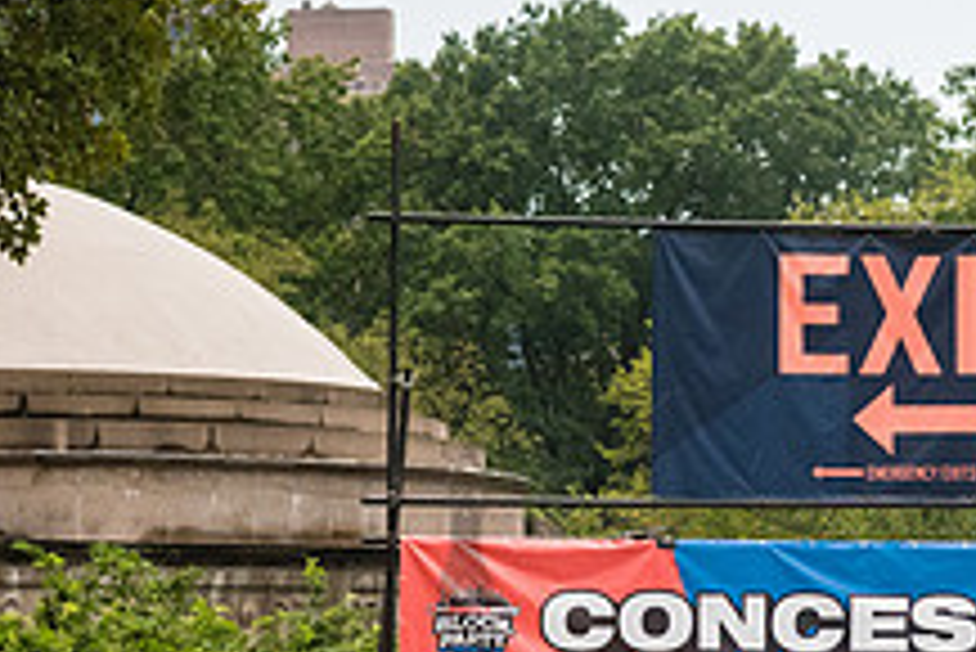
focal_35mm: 239
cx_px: 1013
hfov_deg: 8.6
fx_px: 6484
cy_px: 736
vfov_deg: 5.7
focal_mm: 86
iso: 5000
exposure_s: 1/400
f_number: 4.5
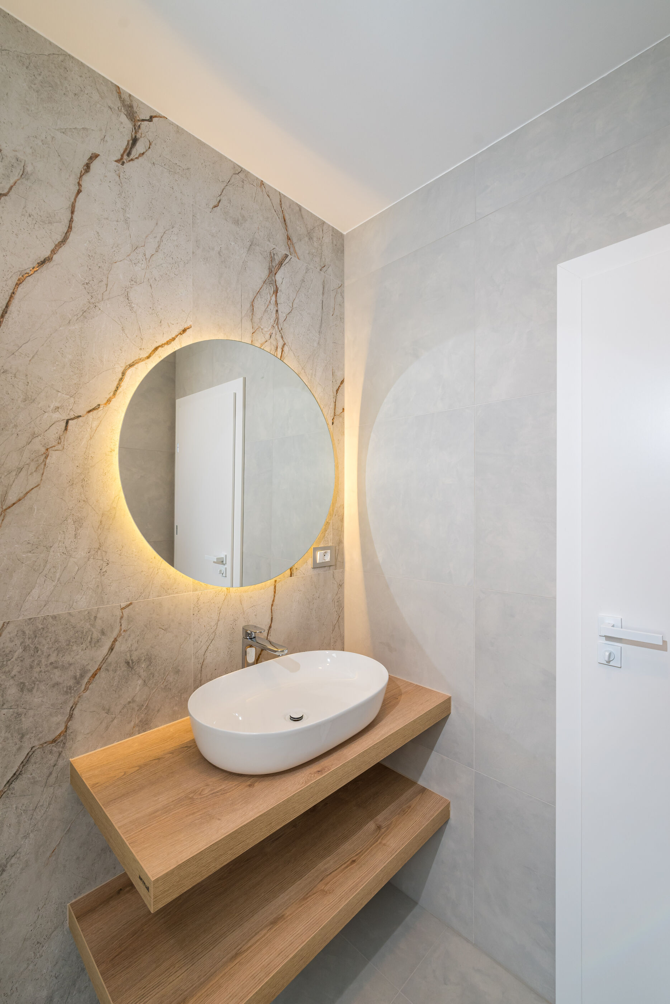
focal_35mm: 15
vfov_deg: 100.4
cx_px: 335
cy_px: 502
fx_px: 418
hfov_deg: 77.4
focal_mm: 15
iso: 800
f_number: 8
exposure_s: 1/80
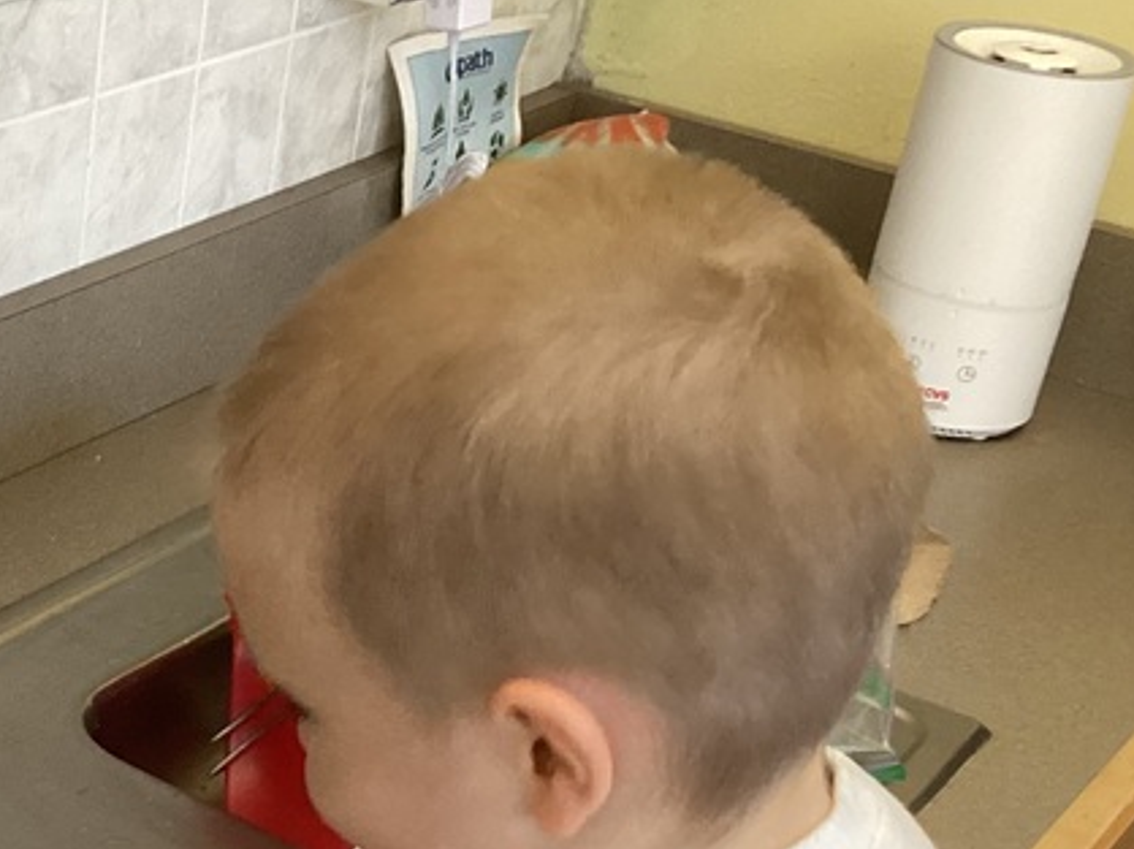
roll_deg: -3.7
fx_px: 2488
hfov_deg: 24.2
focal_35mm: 76
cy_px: 808
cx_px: -65
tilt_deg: -30.5
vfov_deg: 18.9
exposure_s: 1/50
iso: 250
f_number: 2.4
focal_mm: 3.3
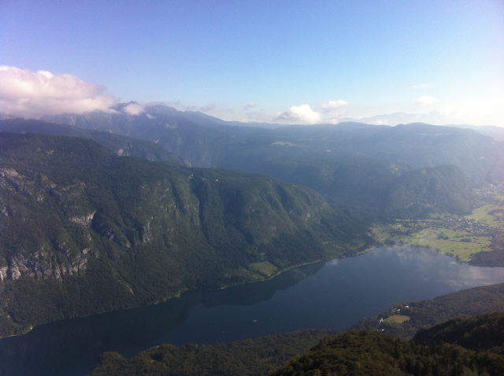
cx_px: 252
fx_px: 509
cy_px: 188
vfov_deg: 40.6
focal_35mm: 35
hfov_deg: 52.7
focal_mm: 3.85
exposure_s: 1/1160
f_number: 2.8
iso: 80
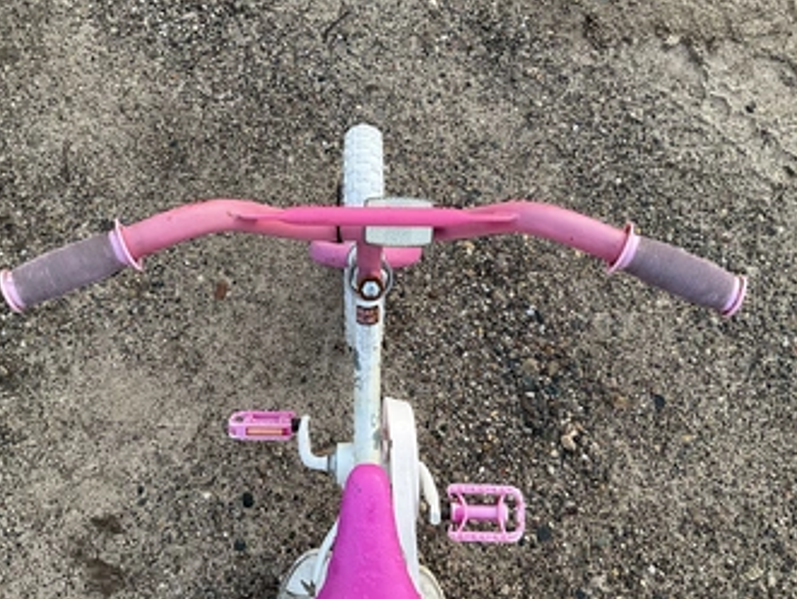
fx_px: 807
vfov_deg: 40.6
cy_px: 243
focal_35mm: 35
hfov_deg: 52.5
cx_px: 371
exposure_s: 1/92
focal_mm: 3
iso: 64
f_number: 1.8
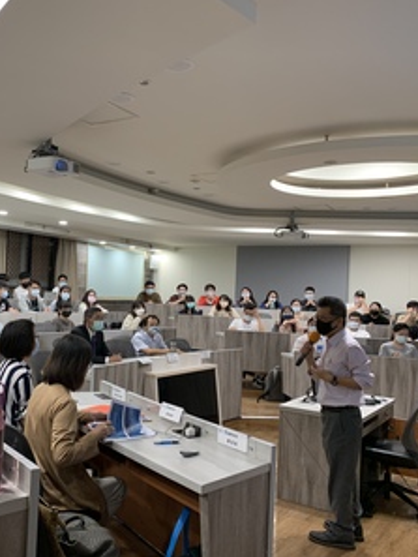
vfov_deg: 52.6
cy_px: 278
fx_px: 563
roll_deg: -2.6
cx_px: 96
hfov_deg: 39.4
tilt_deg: +1.0
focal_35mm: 35
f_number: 1.8
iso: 100
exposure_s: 1/60
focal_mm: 4.25
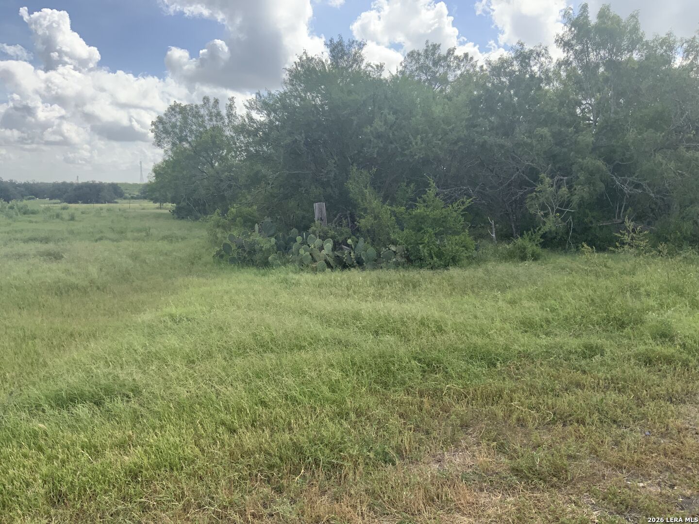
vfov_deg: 48.2
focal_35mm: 29
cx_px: 350
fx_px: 586
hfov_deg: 61.7
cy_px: 262
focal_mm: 3
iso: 16
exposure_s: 1/1098
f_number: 1.8
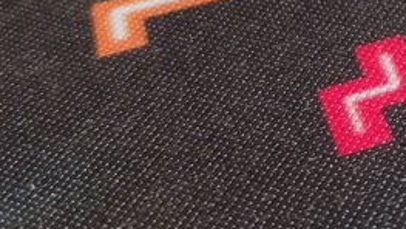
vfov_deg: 10.4
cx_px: 546
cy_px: -127
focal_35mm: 112
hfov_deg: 17.7
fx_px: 1206
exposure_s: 1/25
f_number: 1.8
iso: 200
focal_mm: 4
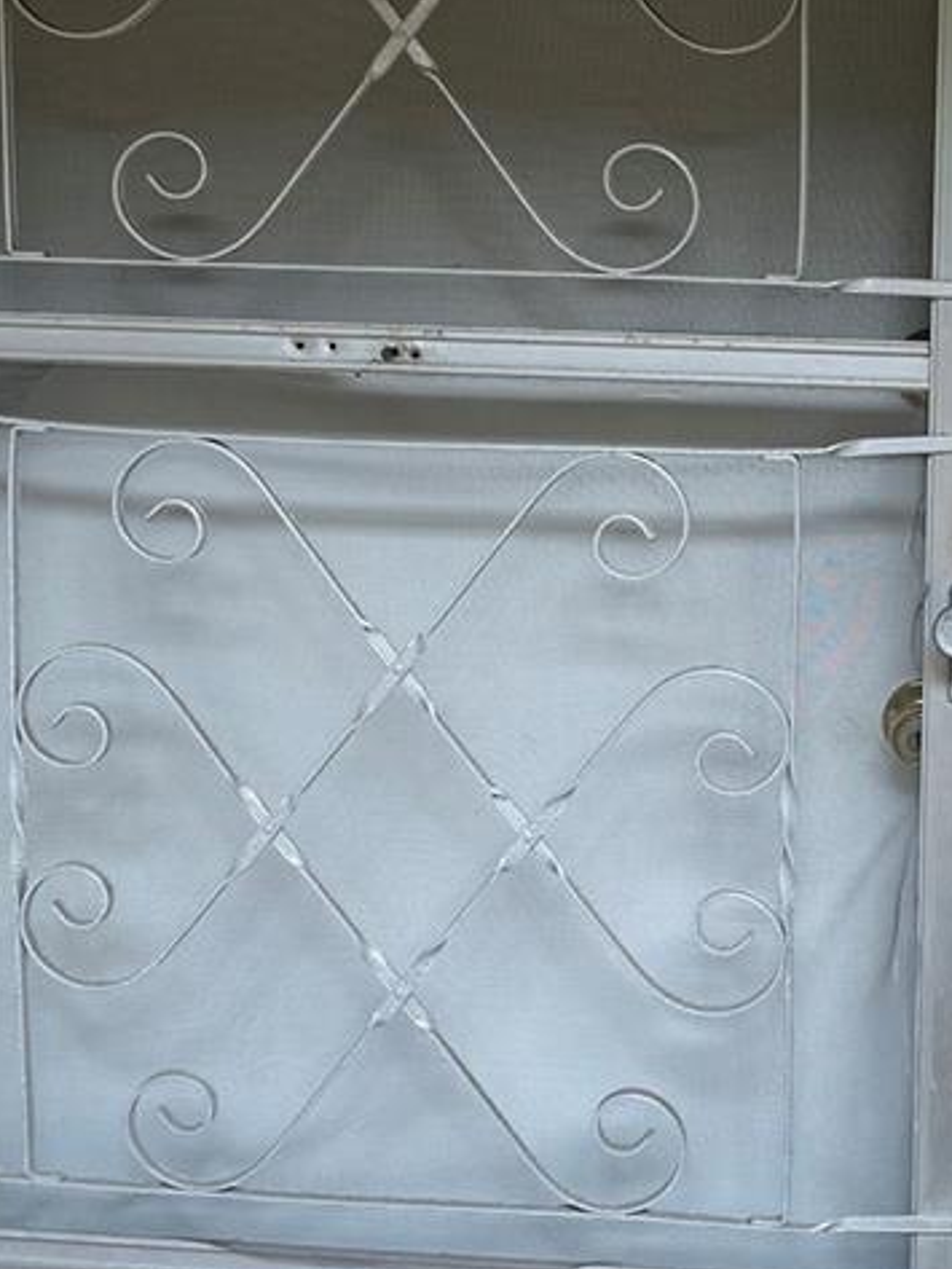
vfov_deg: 29.1
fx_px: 2419
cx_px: 842
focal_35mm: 66
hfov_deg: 21.8
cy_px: 386
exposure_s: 1/305
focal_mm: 4.2
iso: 32
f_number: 1.6
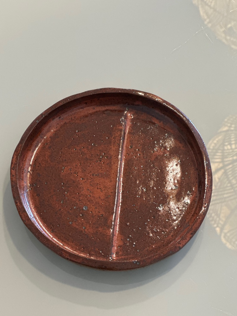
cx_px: 118
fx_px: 712
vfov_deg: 25.0
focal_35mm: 78
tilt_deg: -65.4
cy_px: 158
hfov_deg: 18.9
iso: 400
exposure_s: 1/30
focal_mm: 9
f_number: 2.8
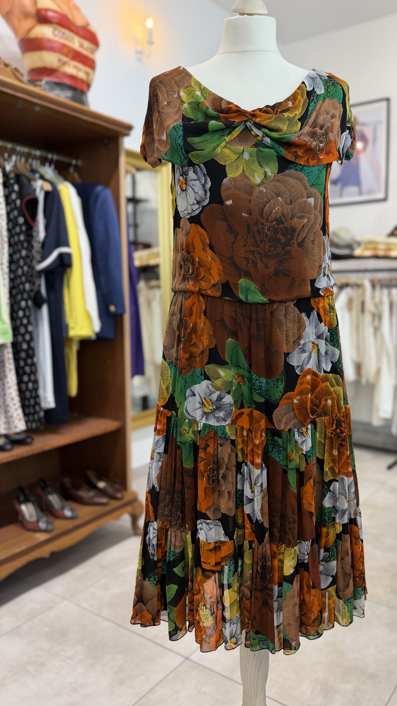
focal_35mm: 27
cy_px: 354
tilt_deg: -6.7
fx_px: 505
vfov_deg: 69.9
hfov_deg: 42.2
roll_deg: -0.4
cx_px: 271
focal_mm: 6.76
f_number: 1.78
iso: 125
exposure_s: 1/100
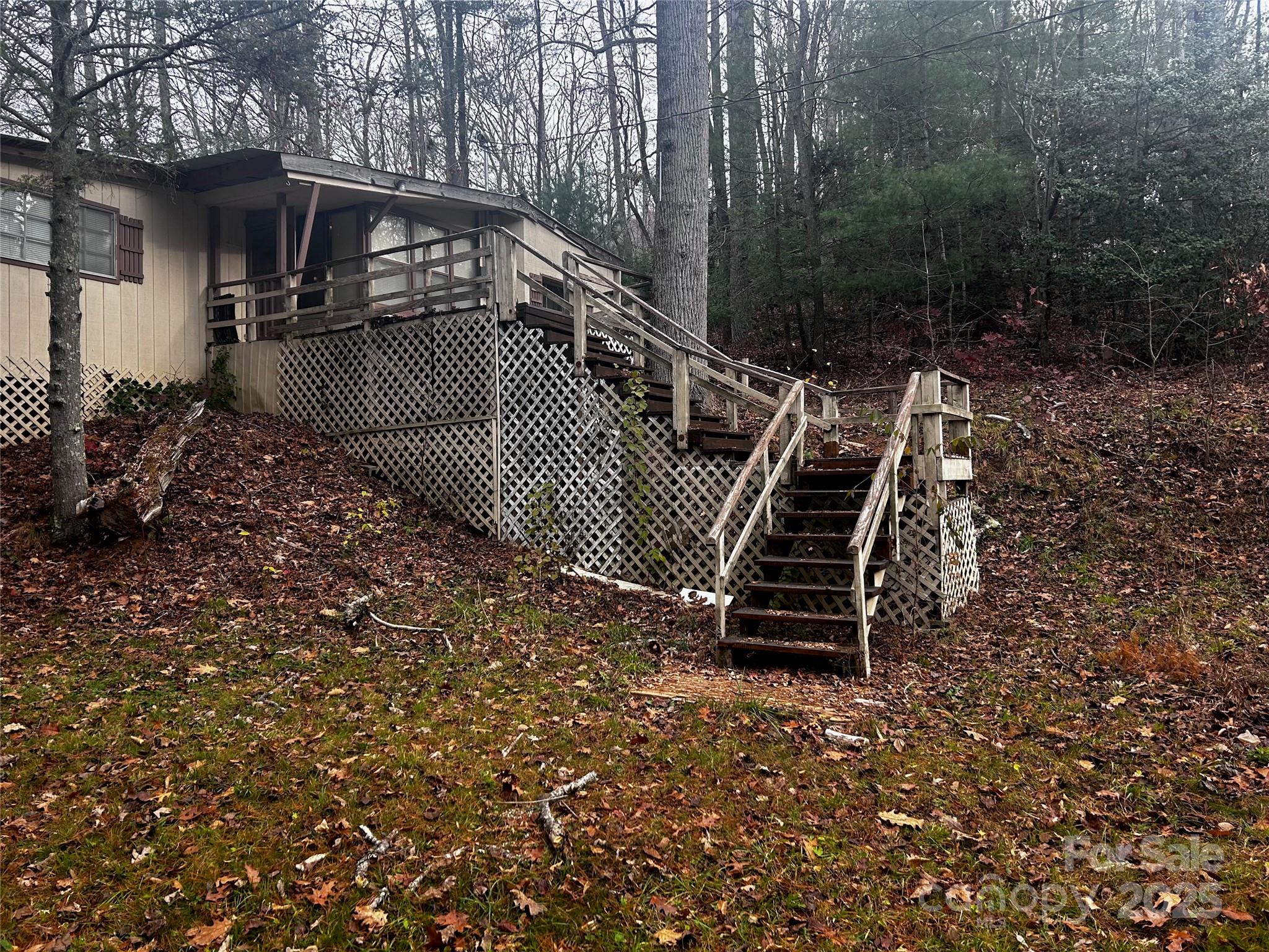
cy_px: 476
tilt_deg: +3.1
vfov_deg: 53.1
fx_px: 953
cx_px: 634
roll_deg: +2.4
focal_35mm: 26
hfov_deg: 67.3
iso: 40
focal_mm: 5.7
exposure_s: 1/231
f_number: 1.5
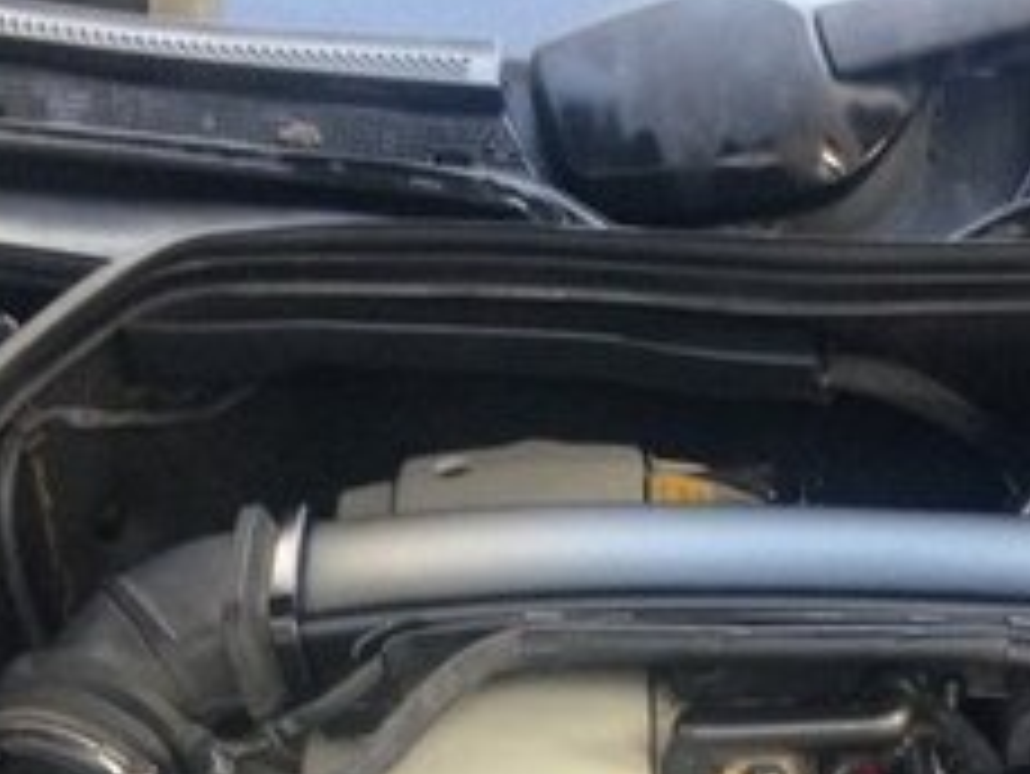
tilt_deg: -46.0
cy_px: 1087
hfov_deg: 20.5
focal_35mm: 95
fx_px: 2828
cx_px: 724
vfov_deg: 14.7
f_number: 2.4
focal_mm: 4.12
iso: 160
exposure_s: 1/20
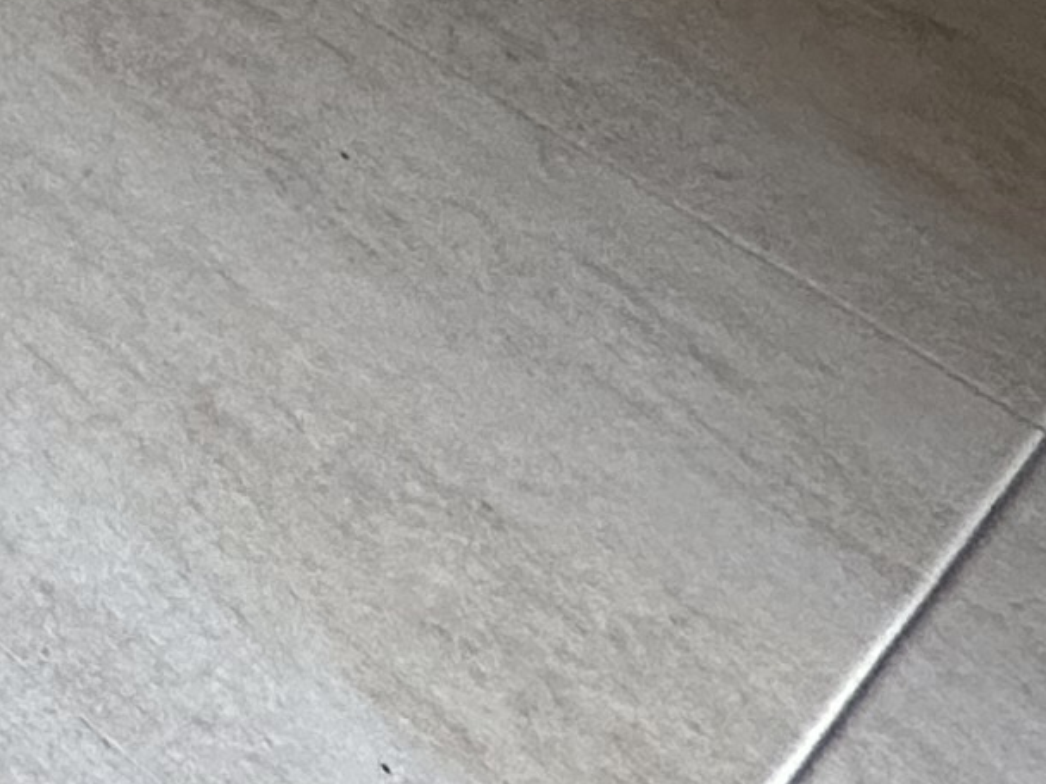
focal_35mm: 93
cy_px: -1639
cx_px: -1601
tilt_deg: -11.1
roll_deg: +0.4
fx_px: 2810
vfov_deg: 10.5
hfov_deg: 13.6
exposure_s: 1/99
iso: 80
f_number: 2.2
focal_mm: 2.22
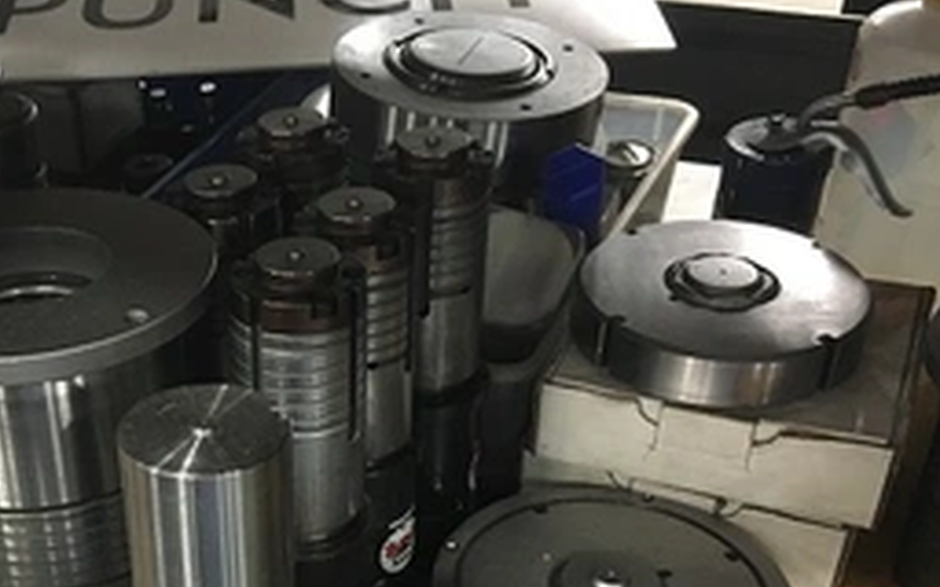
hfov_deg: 40.5
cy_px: 499
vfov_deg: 26.2
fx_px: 1230
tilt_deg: -38.1
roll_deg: +3.3
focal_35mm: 48
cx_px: 224
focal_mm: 4.15
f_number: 2.2
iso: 200
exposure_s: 1/20
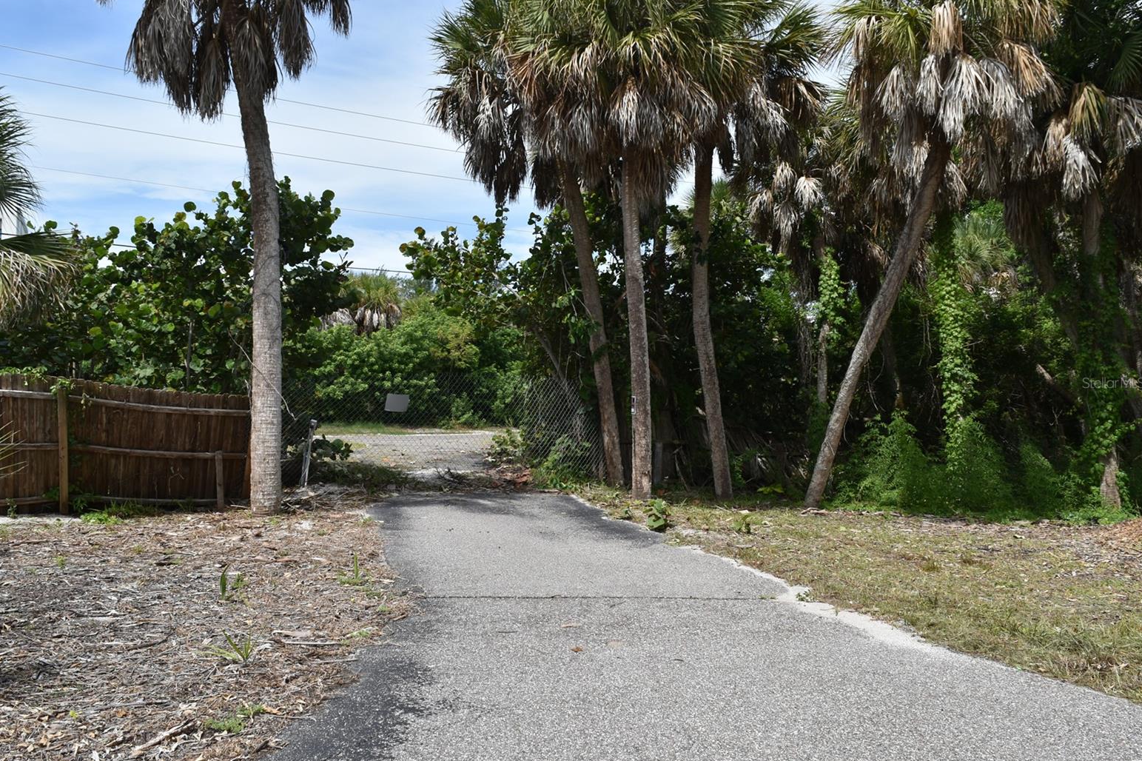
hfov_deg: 65.5
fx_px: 888
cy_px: 383
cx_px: 556
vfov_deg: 46.4
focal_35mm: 28
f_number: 9
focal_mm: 18
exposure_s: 1/200
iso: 100
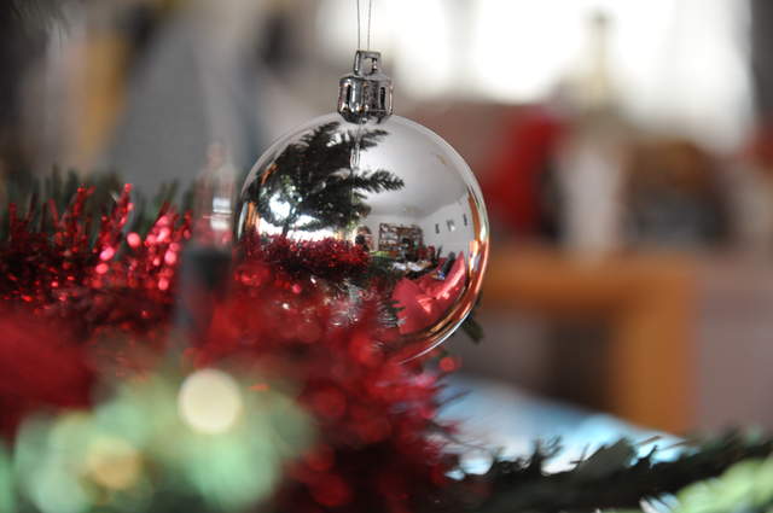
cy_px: 256
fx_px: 3378
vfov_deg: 8.7
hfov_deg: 13.1
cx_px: 386
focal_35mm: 158
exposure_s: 1/80
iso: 640
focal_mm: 105
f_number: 5.6
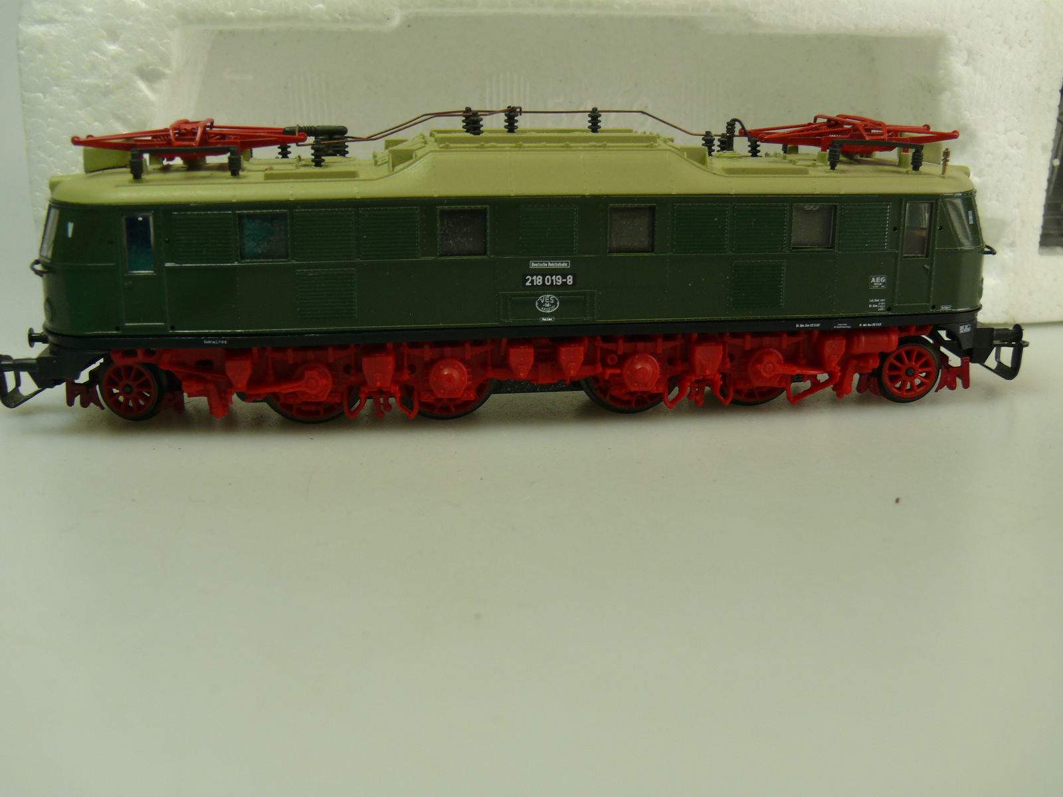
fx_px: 1228
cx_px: 532
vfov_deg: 36.0
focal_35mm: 40
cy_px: 398
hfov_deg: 46.8
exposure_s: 1/100
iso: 100
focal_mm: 8
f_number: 4
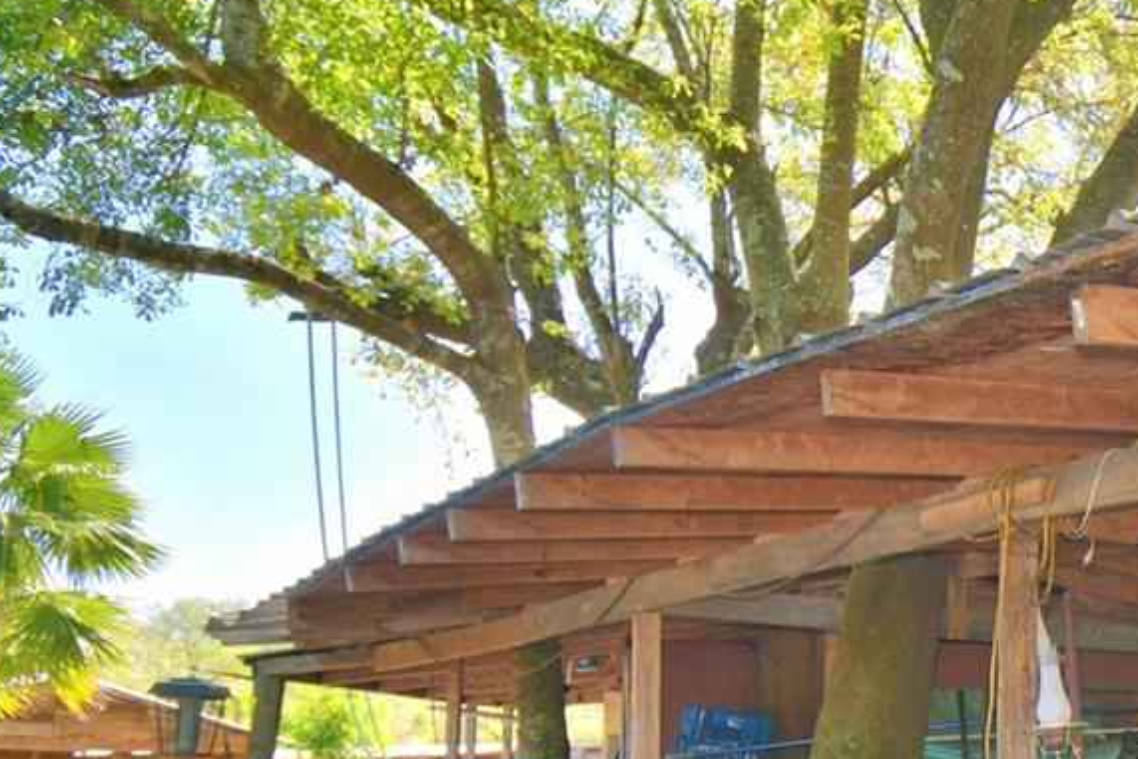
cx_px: 1343
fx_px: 1328
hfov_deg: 36.5
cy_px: 681
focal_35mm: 42
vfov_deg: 30.5
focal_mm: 10
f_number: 4.5
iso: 100
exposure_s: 1/200
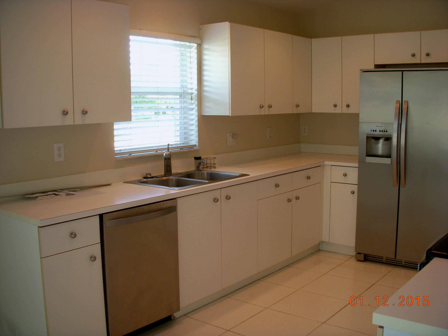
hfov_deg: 49.0
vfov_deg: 37.7
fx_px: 492
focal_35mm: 38
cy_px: 168
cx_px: 224
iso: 160
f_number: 3.3
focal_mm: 6.3
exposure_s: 1/30
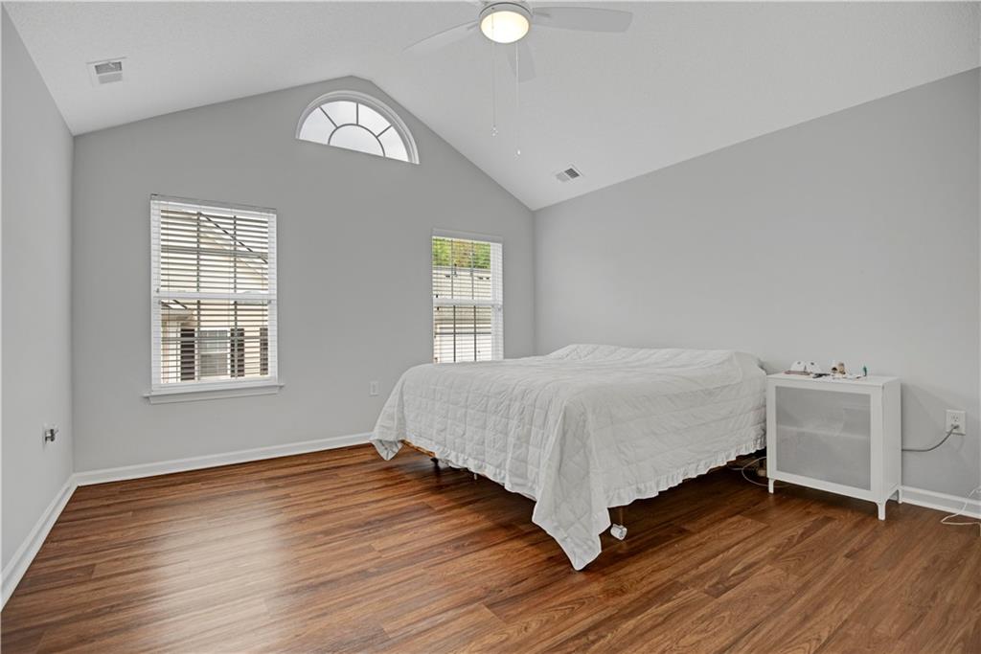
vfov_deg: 73.8
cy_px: 327
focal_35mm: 16
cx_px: 490
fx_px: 436
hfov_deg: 96.7
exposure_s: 1/1000
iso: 1250
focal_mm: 16
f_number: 4.5
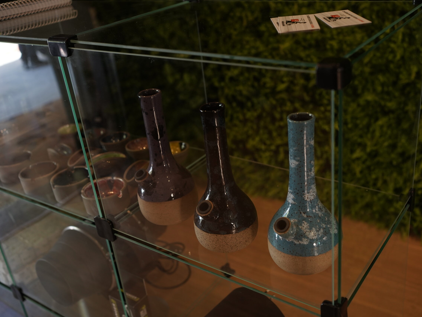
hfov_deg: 48.9
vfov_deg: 37.7
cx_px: 229
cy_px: 159
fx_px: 463
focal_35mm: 38
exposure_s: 1/125
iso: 1000
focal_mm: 35
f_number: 4
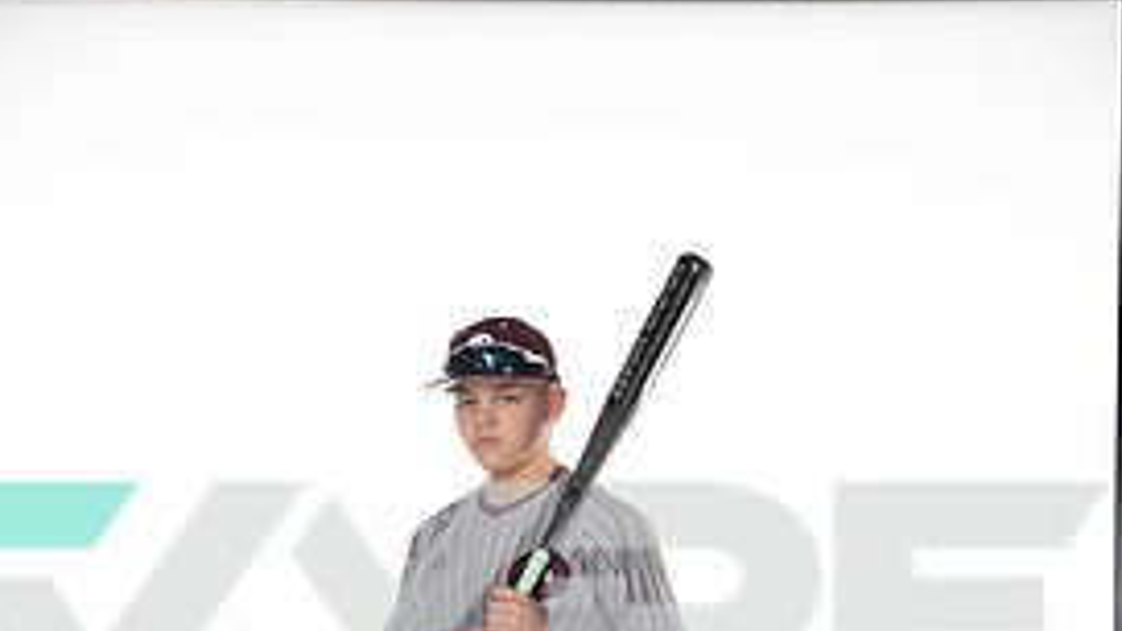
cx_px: 507
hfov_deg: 25.0
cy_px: 903
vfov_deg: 13.5
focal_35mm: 85
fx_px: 2529
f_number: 6.3
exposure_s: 1/250
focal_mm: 49
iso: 400
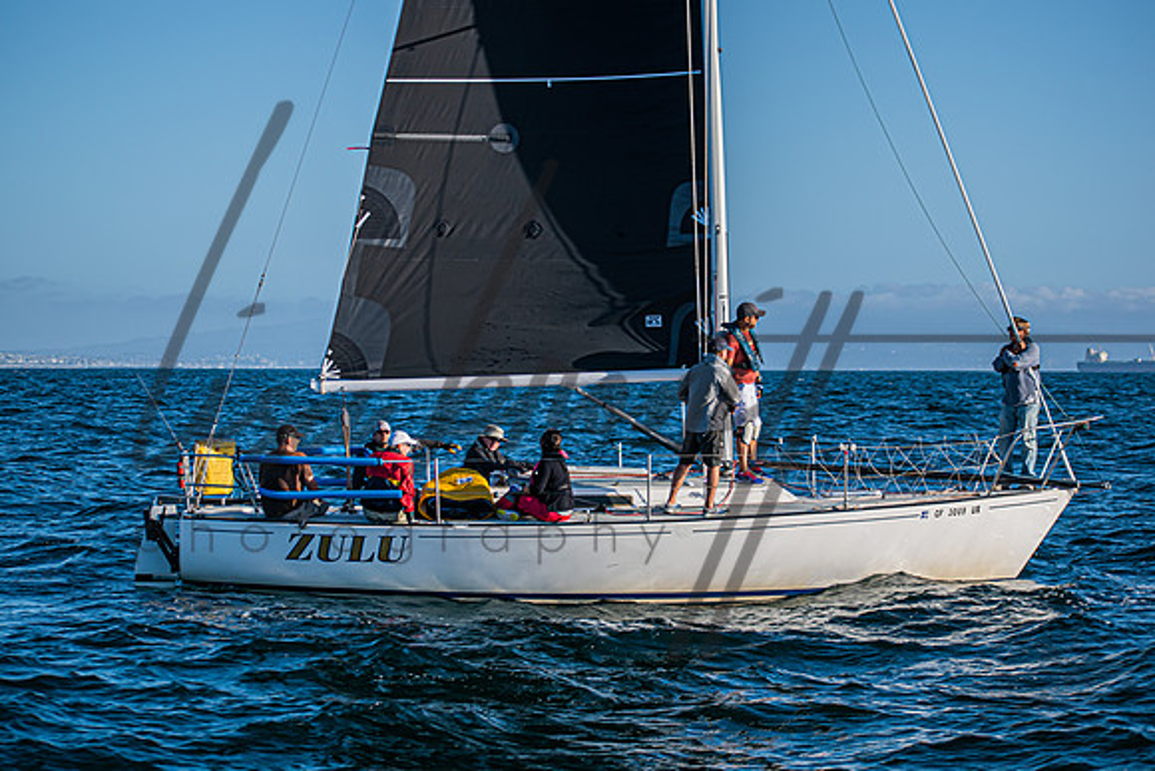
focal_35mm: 109
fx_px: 3502
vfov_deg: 12.6
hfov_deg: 18.7
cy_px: 385
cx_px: 590
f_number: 4.5
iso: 100
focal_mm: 70
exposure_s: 1/125
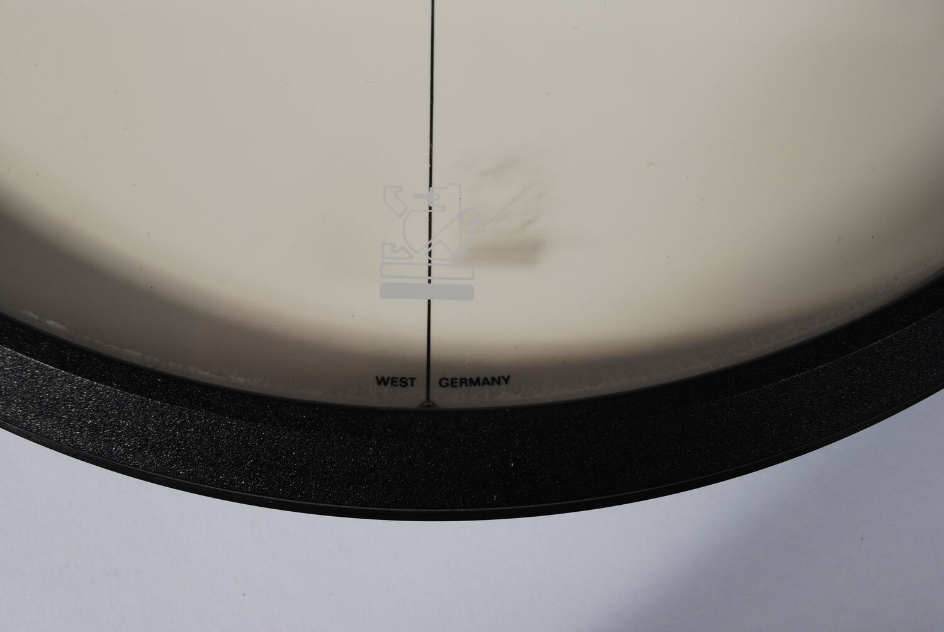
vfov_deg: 28.1
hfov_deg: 41.1
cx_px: 472
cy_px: 316
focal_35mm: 48
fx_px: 1260
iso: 100
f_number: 14
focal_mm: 32
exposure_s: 1/100
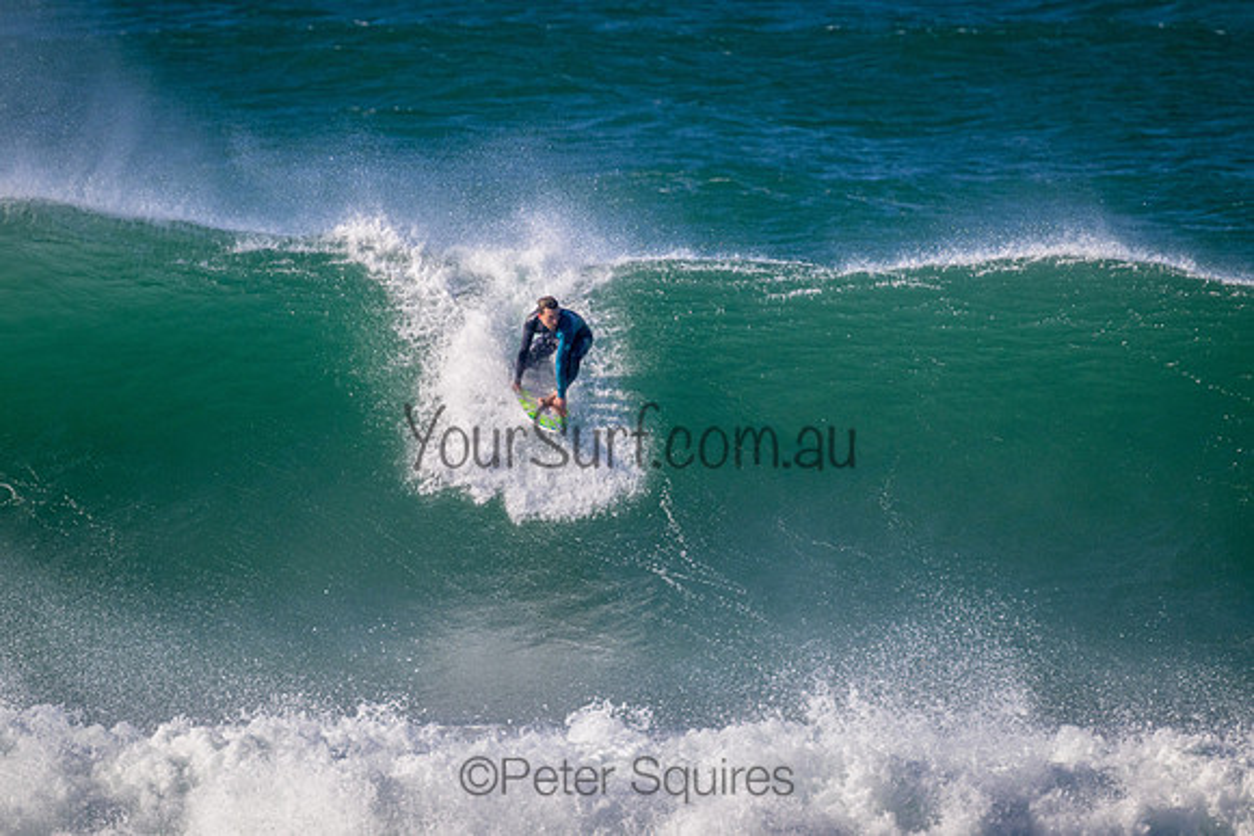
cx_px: 627
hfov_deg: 2.6
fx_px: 27872
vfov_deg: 1.7
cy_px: 418
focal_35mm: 800
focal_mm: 800
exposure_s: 1/2000
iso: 1800
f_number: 11
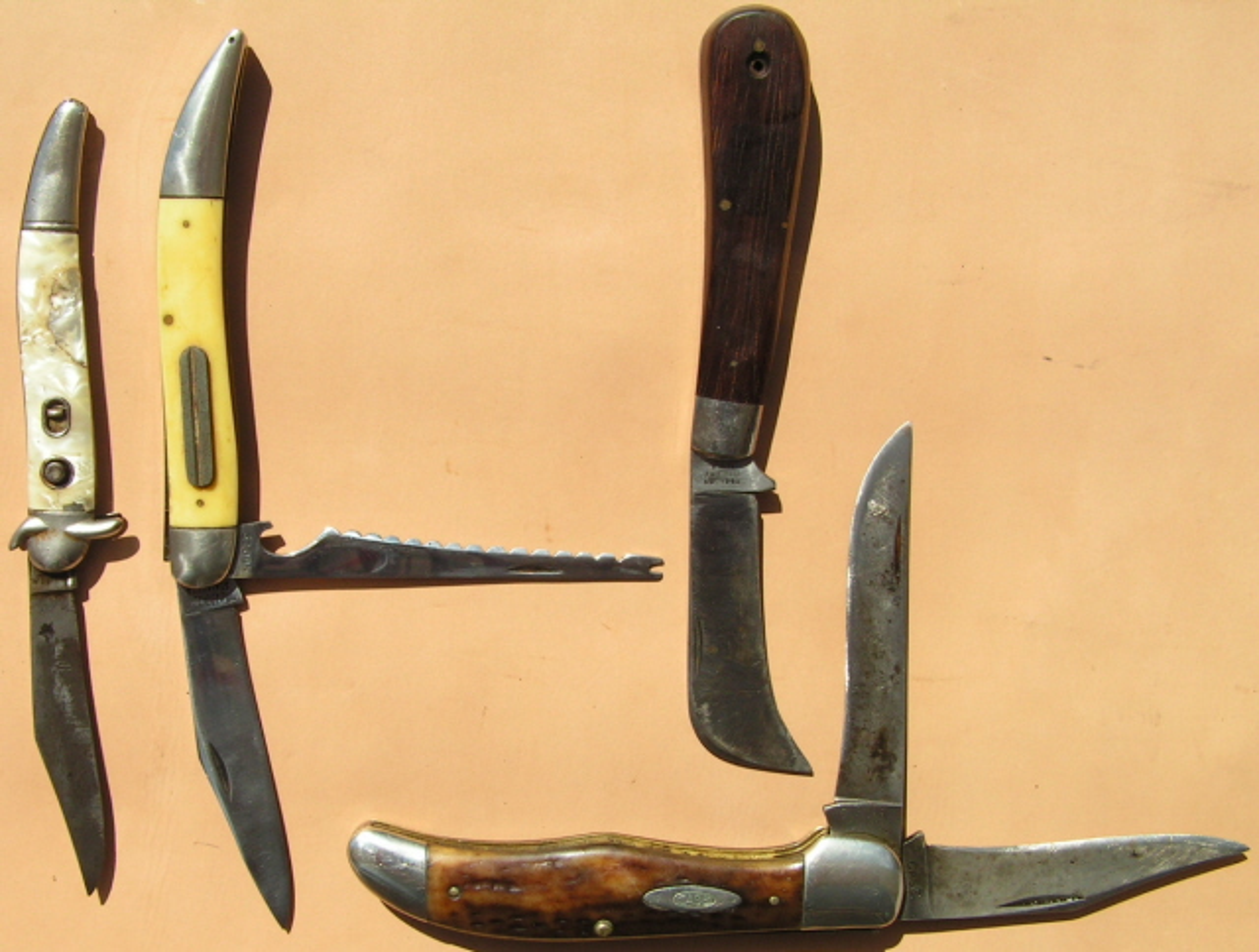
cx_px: 630
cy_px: 476
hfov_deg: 48.8
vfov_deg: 37.9
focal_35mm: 38
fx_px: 1386
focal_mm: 6.3
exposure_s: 1/640
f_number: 5.6
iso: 50
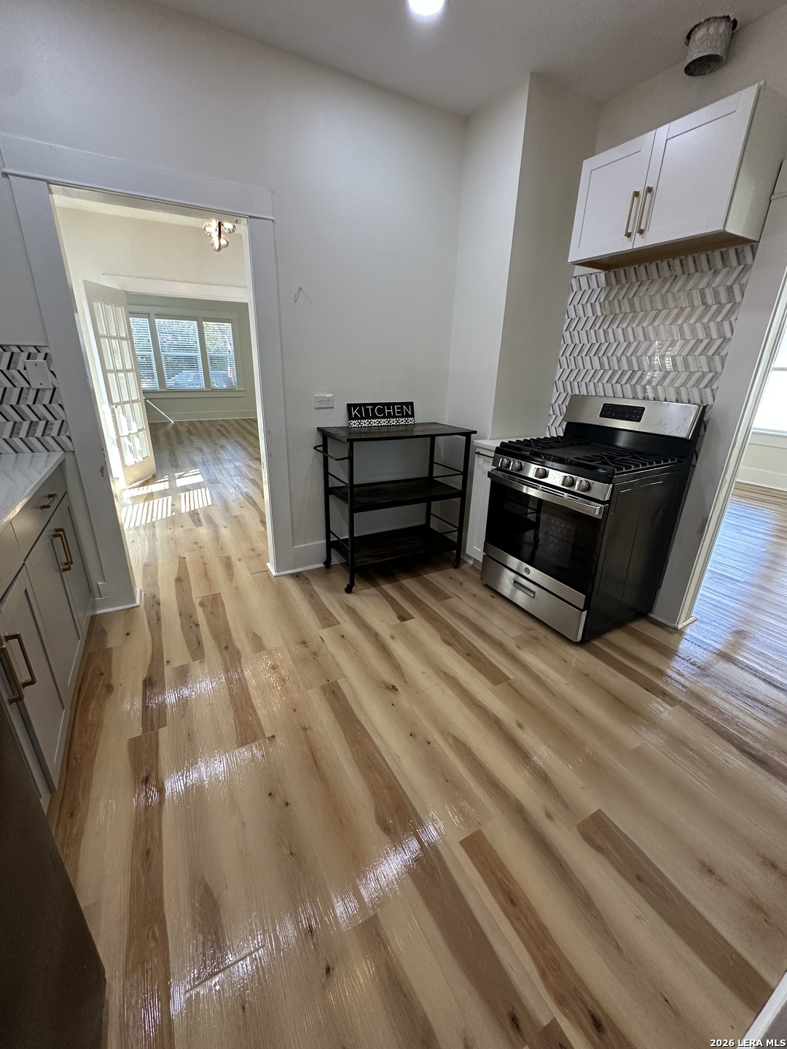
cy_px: 524
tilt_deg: -20.8
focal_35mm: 14
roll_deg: -1.8
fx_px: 424
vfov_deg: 102.1
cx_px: 394
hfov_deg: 85.7
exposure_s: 1/120
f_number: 2.2
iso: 250
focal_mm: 2.22
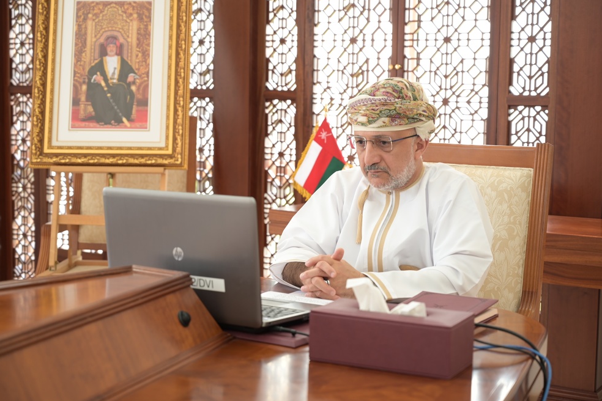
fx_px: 1053
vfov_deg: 21.6
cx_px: 302
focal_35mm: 63
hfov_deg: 31.9
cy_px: 200
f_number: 4
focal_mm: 62
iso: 160
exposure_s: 1/6
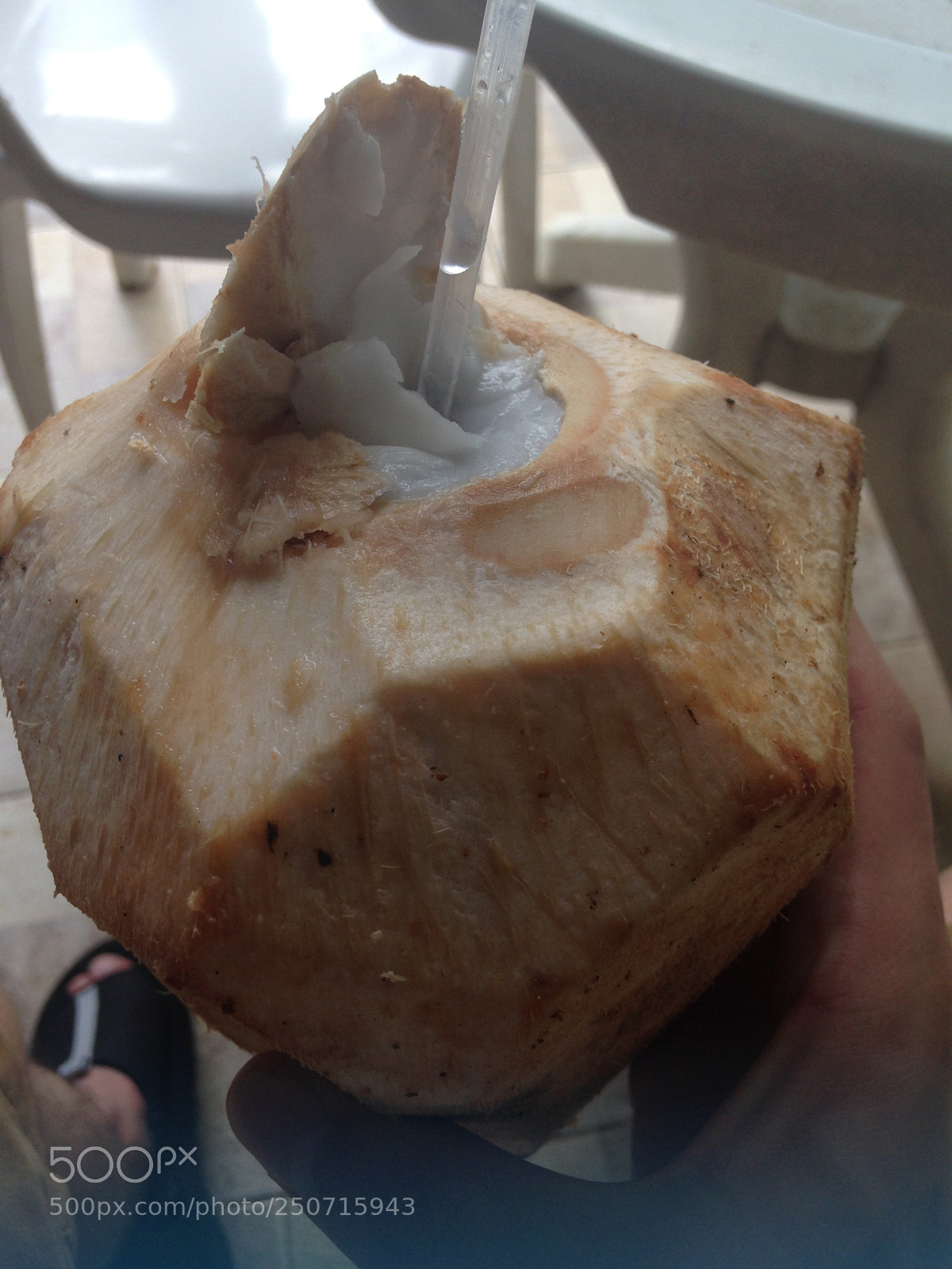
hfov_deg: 42.9
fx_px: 1210
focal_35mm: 33
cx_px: 476
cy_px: 634
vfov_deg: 55.4
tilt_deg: -58.0
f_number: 2.4
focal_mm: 4.12
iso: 50
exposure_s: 1/189
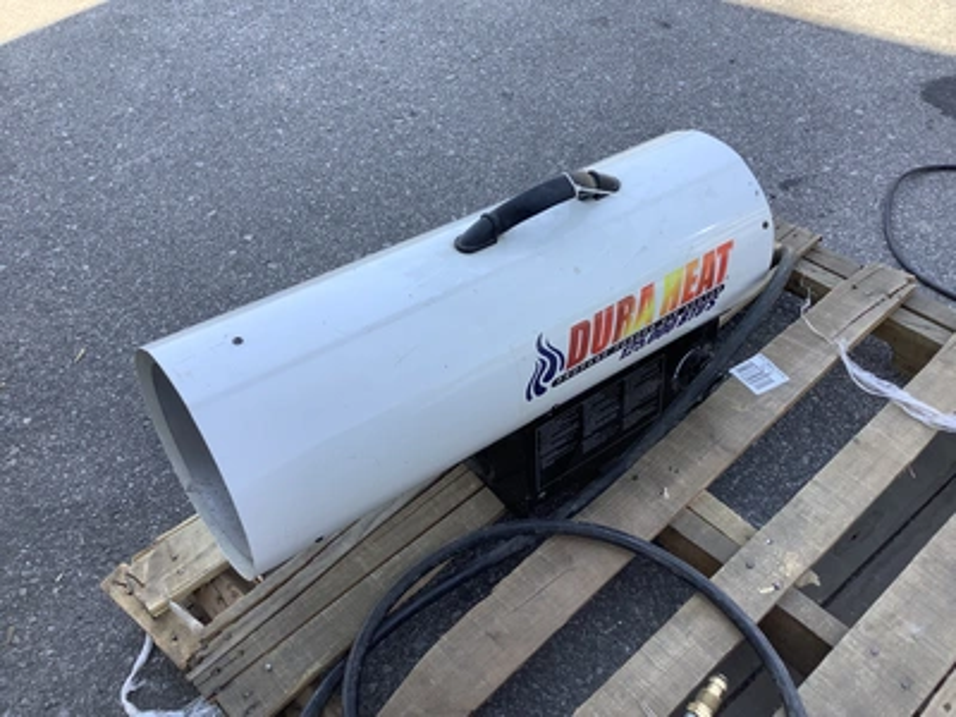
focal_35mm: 31
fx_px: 856
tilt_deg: -46.9
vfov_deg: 45.4
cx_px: 478
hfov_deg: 58.4
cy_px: 358
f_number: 2.4
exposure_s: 1/382
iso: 25
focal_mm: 3.3
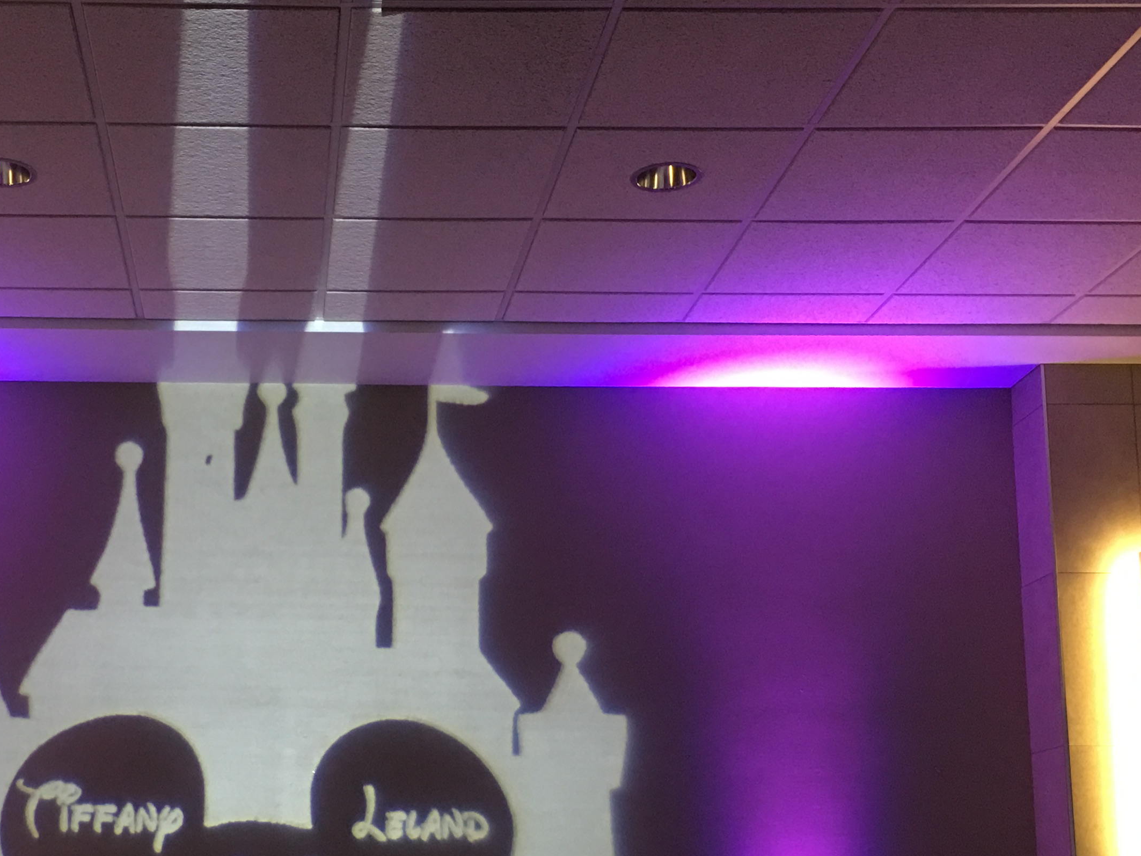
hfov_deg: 34.2
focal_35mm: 55
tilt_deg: +9.7
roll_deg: -1.5
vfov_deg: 26.2
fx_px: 1813
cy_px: 639
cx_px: 287
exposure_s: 1/15
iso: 100
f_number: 2.2
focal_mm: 4.15
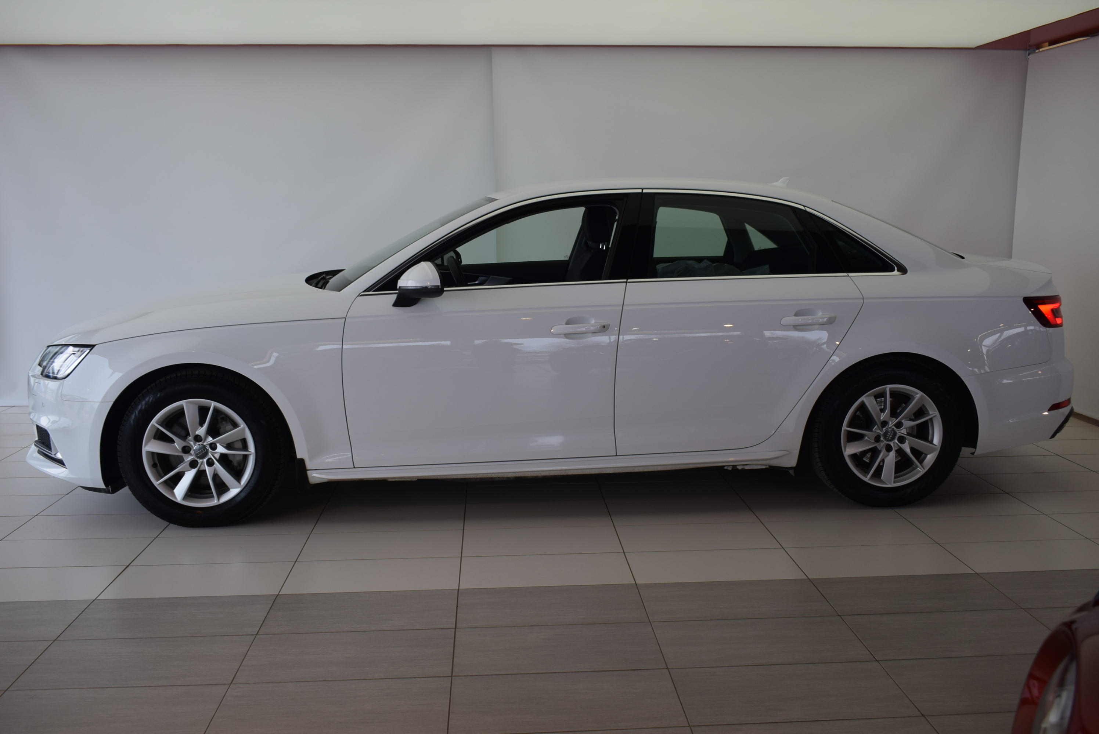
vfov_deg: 41.8
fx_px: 962
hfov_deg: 59.5
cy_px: 367
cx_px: 550
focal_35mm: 32
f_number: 5.6
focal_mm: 21
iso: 200
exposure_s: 1/125
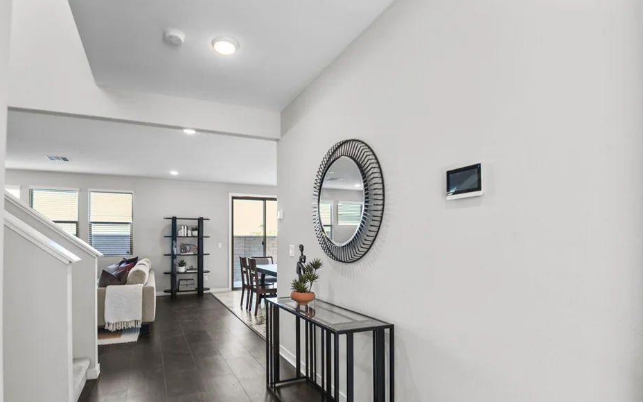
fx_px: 315
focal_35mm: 18
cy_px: 230
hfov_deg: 90.8
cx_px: 291
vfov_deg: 64.7
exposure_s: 1/8
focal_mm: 16
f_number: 8
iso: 250
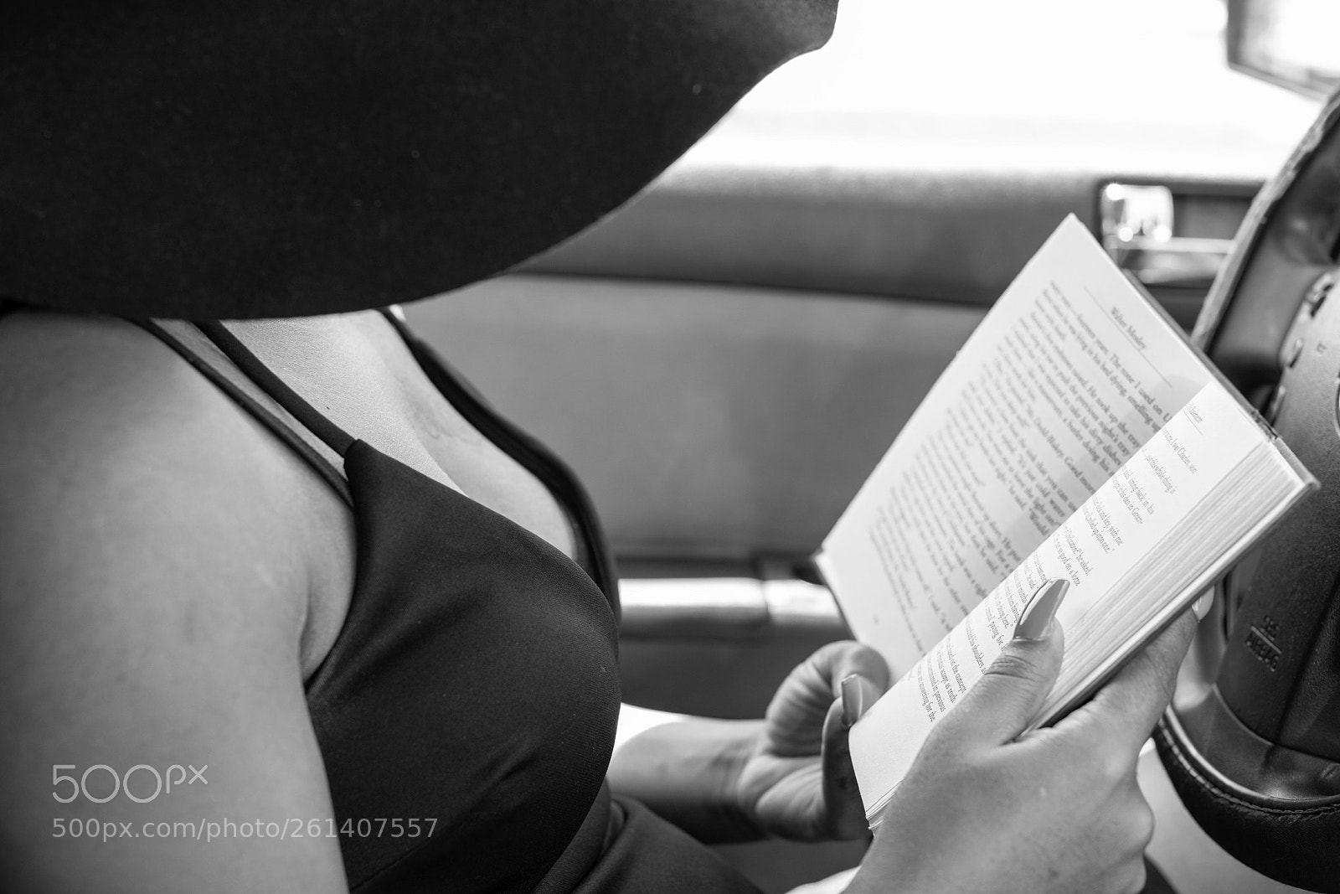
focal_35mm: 50
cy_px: 447
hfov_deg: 39.6
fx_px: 1861
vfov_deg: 27.0
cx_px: 670
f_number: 4.5
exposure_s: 1/100
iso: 500
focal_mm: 50
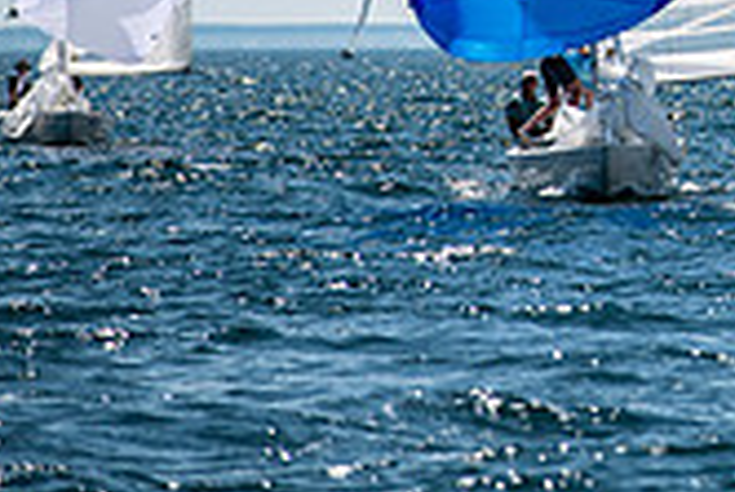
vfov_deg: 2.0
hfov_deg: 2.9
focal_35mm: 700
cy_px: -308
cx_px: 1045
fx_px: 14304
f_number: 5
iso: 160
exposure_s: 1/1600
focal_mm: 200
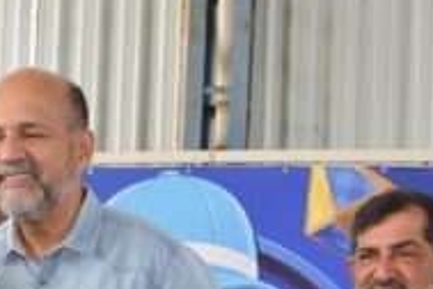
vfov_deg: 12.2
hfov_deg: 19.1
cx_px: 105
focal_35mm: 106
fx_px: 1275
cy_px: 467
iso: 140
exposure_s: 1/125
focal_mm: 18
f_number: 5.6
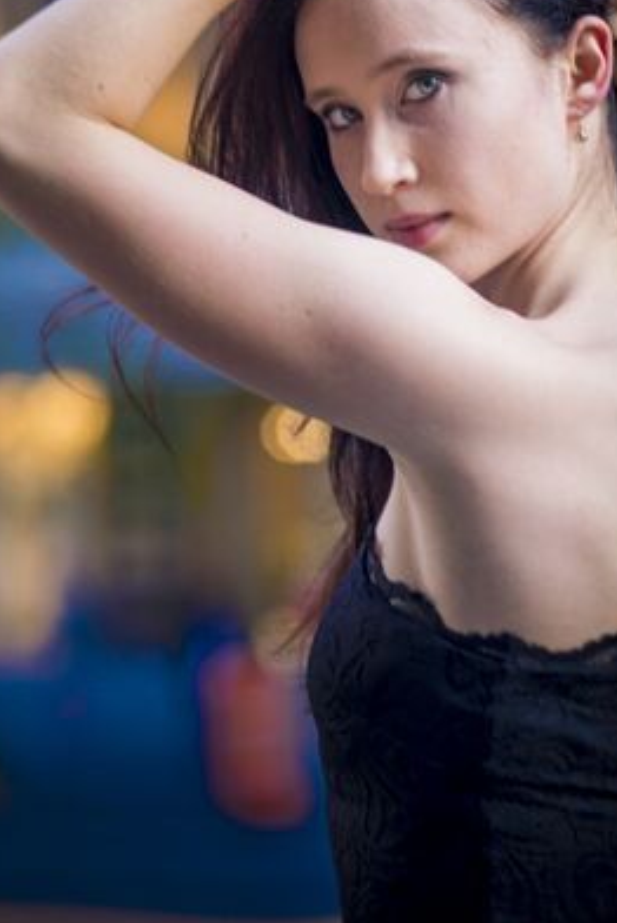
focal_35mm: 137
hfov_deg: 10.0
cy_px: 257
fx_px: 3516
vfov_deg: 14.9
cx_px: 358
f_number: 2.5
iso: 50
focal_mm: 85
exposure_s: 1/60
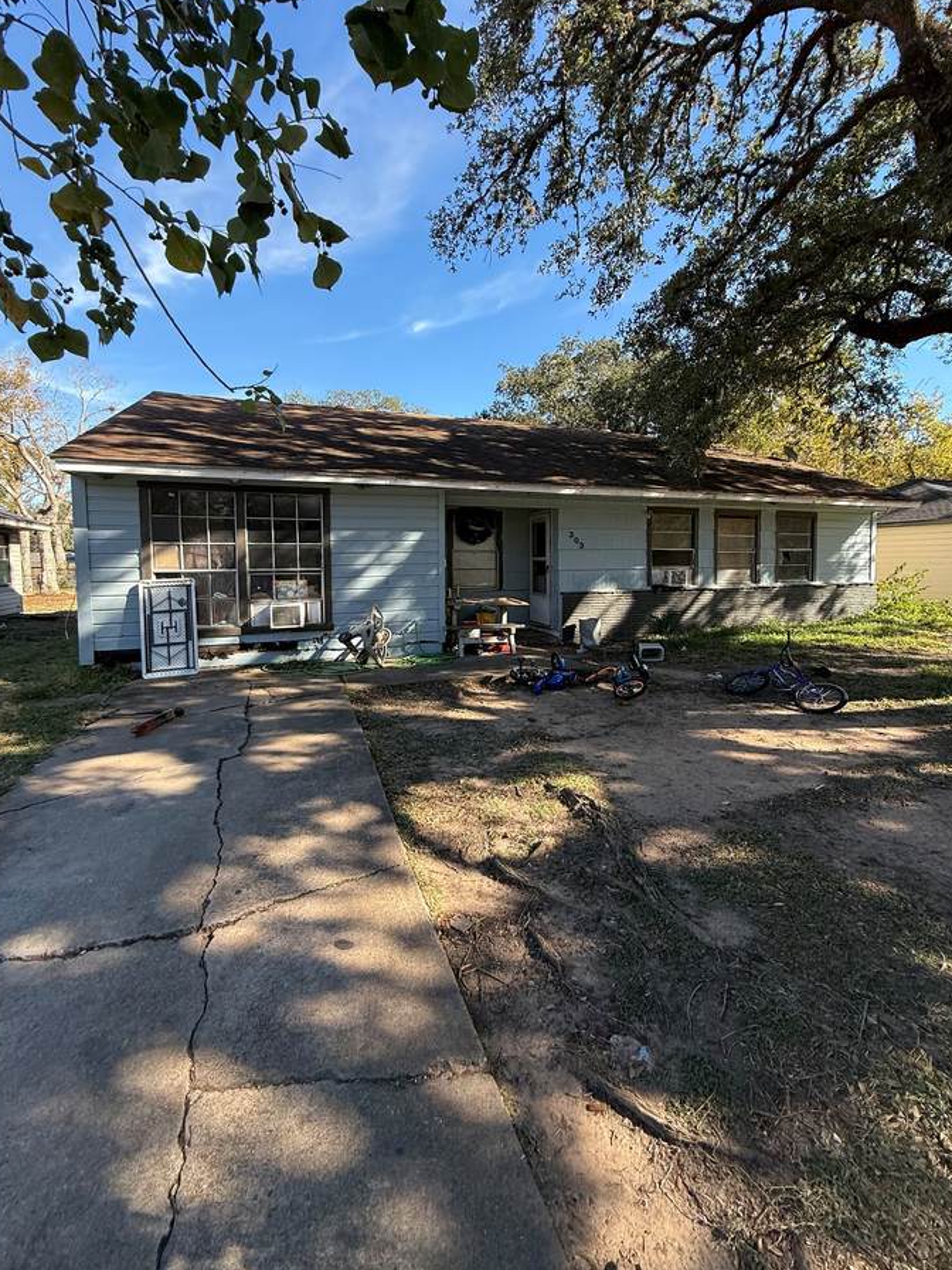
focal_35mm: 15
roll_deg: +0.3
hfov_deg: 81.7
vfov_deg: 98.0
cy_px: 594
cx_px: 496
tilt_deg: -1.1
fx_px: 550
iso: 64
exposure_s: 1/490
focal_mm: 2.22
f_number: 2.2
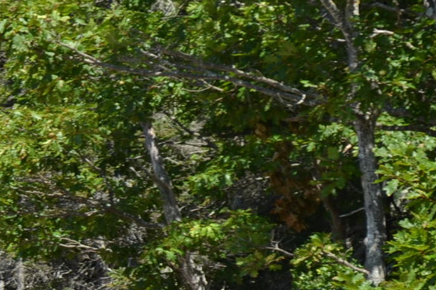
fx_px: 3361
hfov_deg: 7.3
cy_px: 408
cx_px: -291
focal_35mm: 278
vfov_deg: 4.9
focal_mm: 55
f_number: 8
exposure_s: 1/200
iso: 100
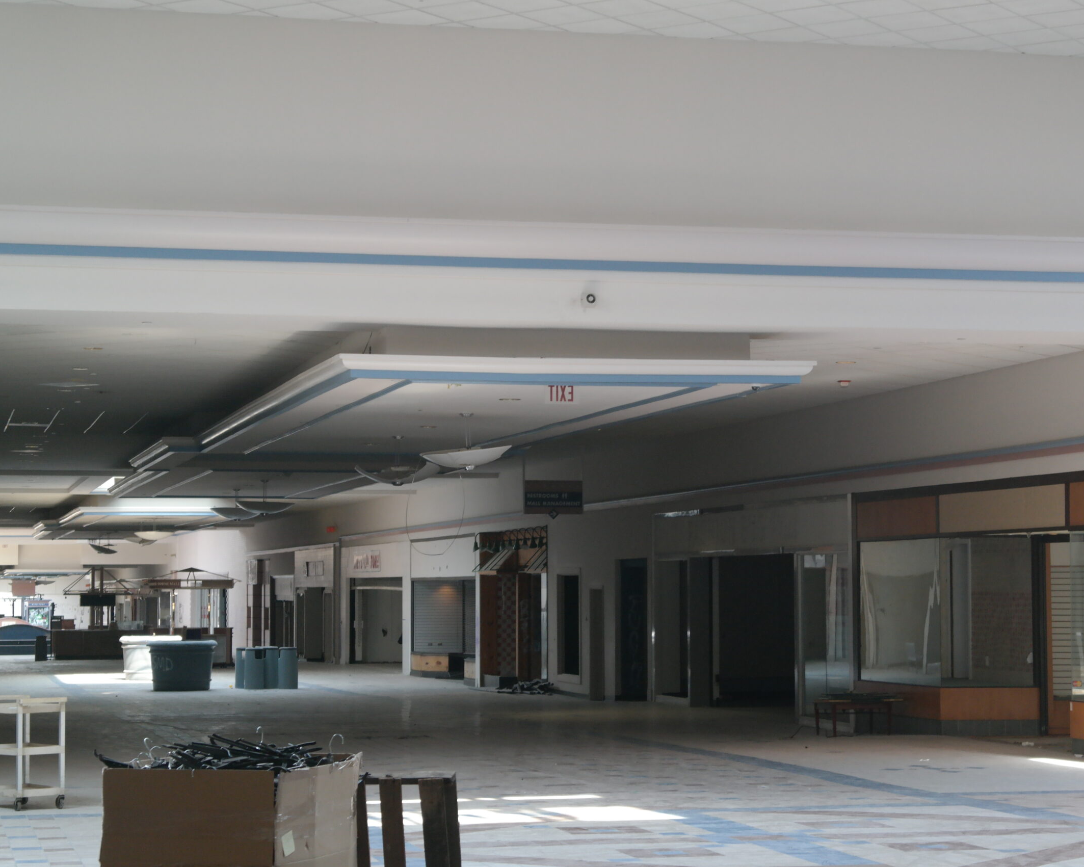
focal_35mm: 87
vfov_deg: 17.7
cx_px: 626
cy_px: 434
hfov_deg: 22.0
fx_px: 2791
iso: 800
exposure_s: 1/80
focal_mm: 50
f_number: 5.6
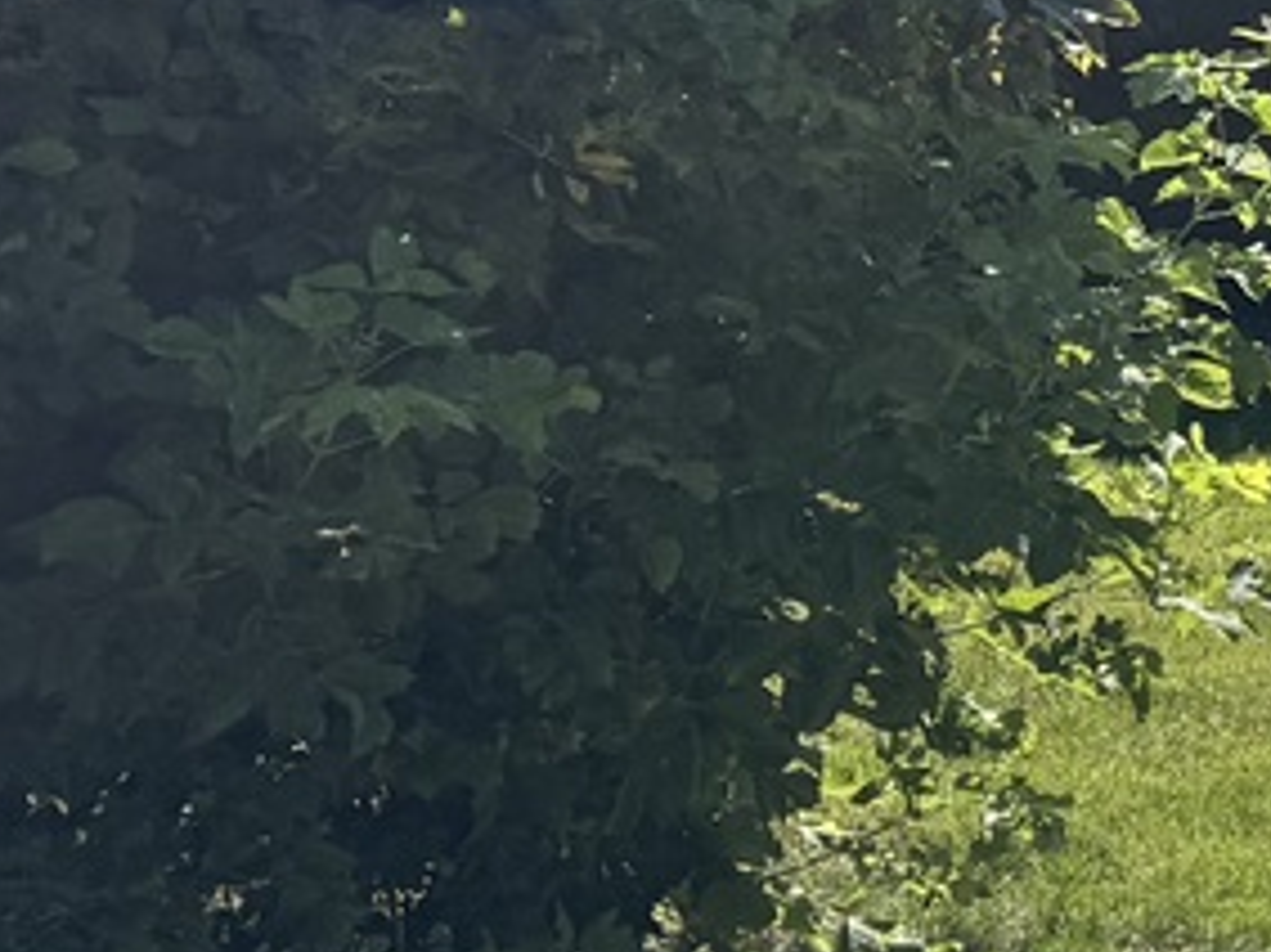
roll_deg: -2.4
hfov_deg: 13.2
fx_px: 4478
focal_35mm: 122
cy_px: -296
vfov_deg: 11.8
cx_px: 2802
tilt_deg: +4.2
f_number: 1.78
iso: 80
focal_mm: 6.76
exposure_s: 1/4950
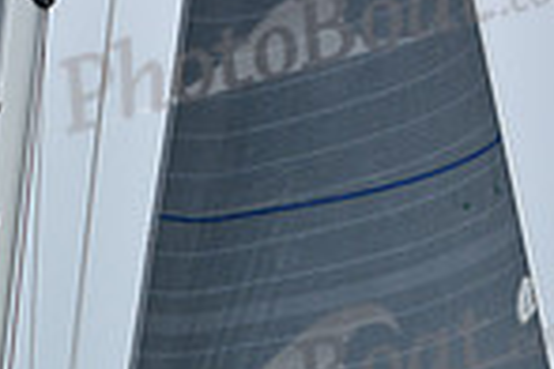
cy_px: 631
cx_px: -132
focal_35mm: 277
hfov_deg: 7.4
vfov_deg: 4.9
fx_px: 4262
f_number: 7.1
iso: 320
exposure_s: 1/1000
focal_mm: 70
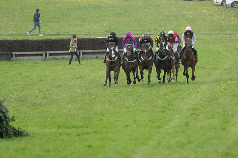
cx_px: 142
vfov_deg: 3.1
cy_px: 70
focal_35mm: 449
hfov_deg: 4.6
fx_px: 2966
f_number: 4
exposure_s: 1/1000
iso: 2000
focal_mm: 250
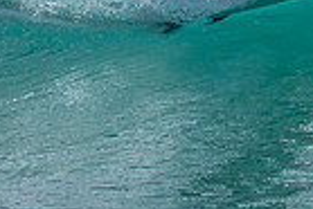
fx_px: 34918
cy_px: -91
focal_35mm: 4012
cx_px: 185
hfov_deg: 0.5
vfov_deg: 0.3
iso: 1600
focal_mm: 800
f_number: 6.3
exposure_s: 1/2000
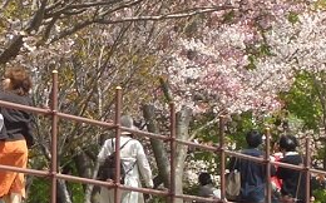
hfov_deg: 6.4
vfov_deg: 4.0
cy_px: -63
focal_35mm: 323
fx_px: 2867
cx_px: -166
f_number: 7
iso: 50
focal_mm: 14.6
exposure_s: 1/125
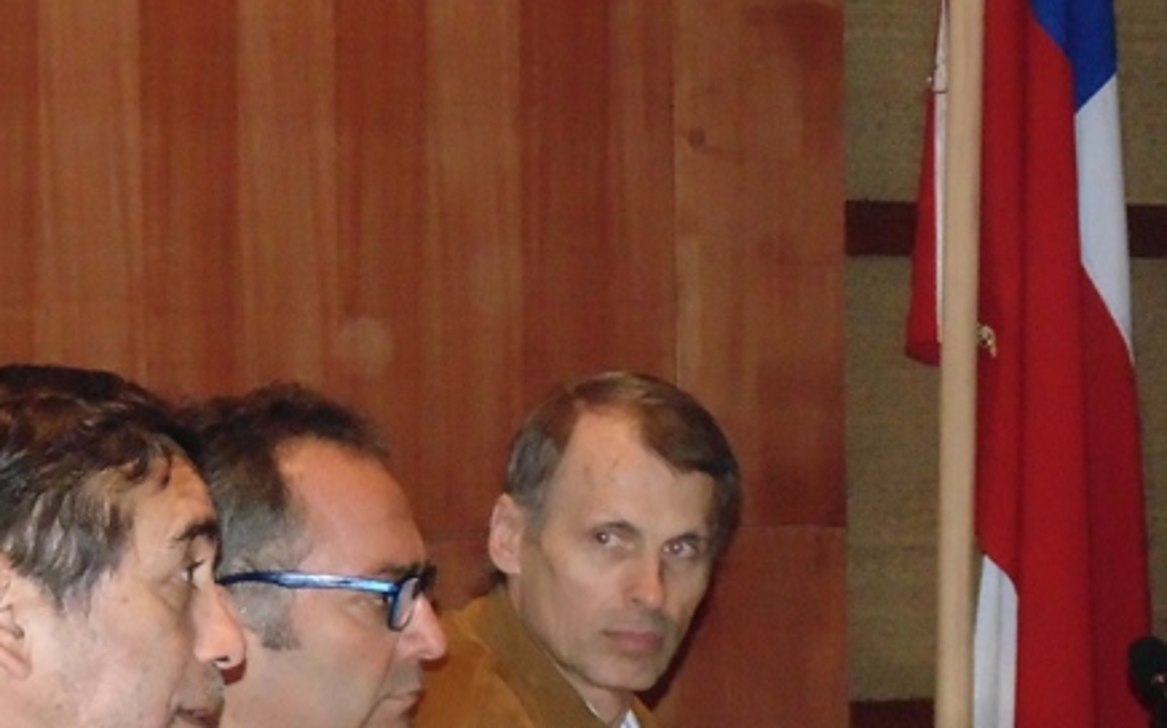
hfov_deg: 12.1
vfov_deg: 7.5
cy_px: 901
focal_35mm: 173
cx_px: 252
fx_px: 5499
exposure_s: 1/60
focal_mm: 14.1
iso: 800
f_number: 4.3
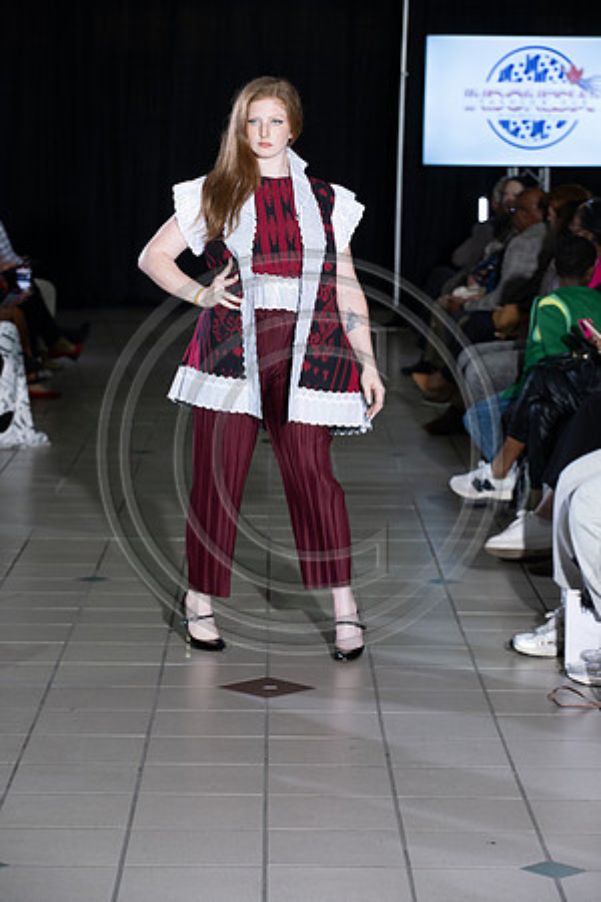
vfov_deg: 19.5
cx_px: 300
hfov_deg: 13.0
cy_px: 451
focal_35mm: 105
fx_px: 2629
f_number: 5.6
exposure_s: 1/160
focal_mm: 105
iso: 1250
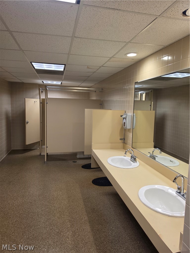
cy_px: 126
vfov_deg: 73.9
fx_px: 168
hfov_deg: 58.9
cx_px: 95
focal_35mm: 23
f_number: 1.4
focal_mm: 6.5
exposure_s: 1/120
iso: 100
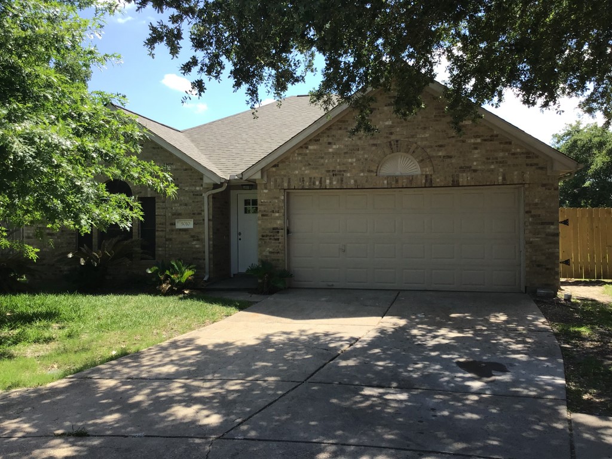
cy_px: 230
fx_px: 548
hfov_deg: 58.4
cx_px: 306
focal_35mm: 31
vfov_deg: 45.4
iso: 25
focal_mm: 3.3
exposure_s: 1/562
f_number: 2.4
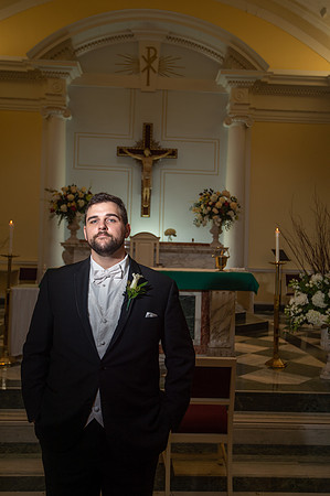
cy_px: 248
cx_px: 165
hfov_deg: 37.8
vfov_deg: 54.5
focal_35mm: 35
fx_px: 482
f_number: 4
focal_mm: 35
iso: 200
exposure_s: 1/125
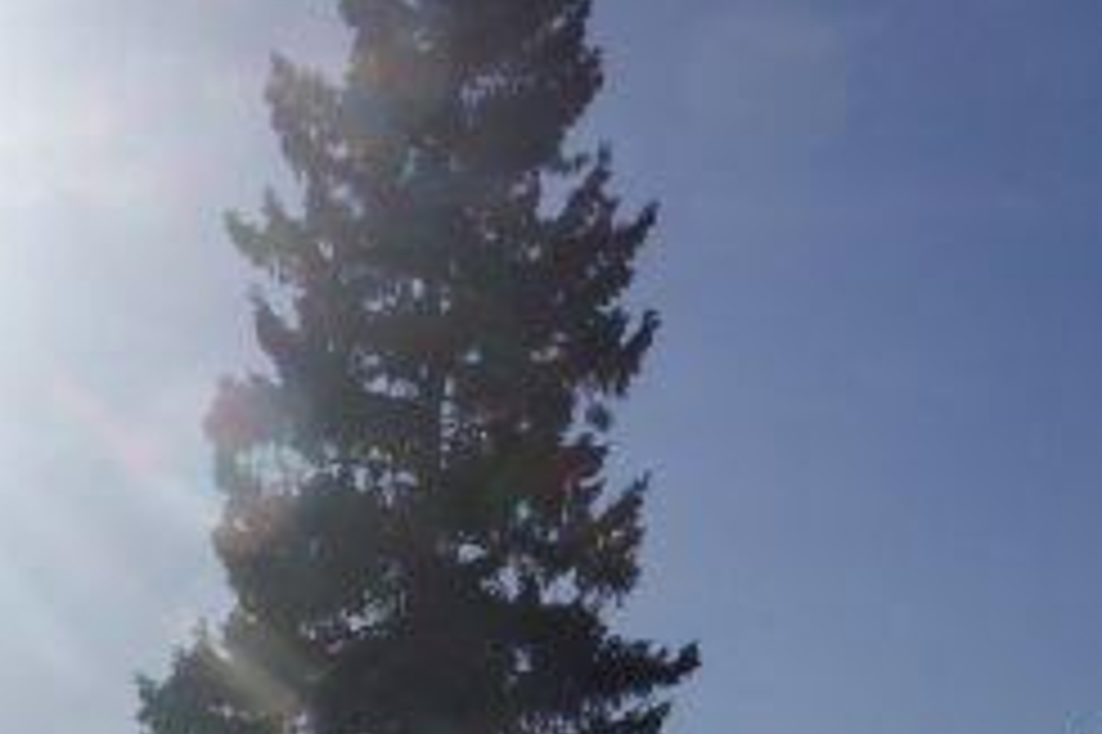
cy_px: 1202
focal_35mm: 110
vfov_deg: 11.7
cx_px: -144
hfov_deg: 17.9
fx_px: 3365
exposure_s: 1/250
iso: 100
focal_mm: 18
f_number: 13
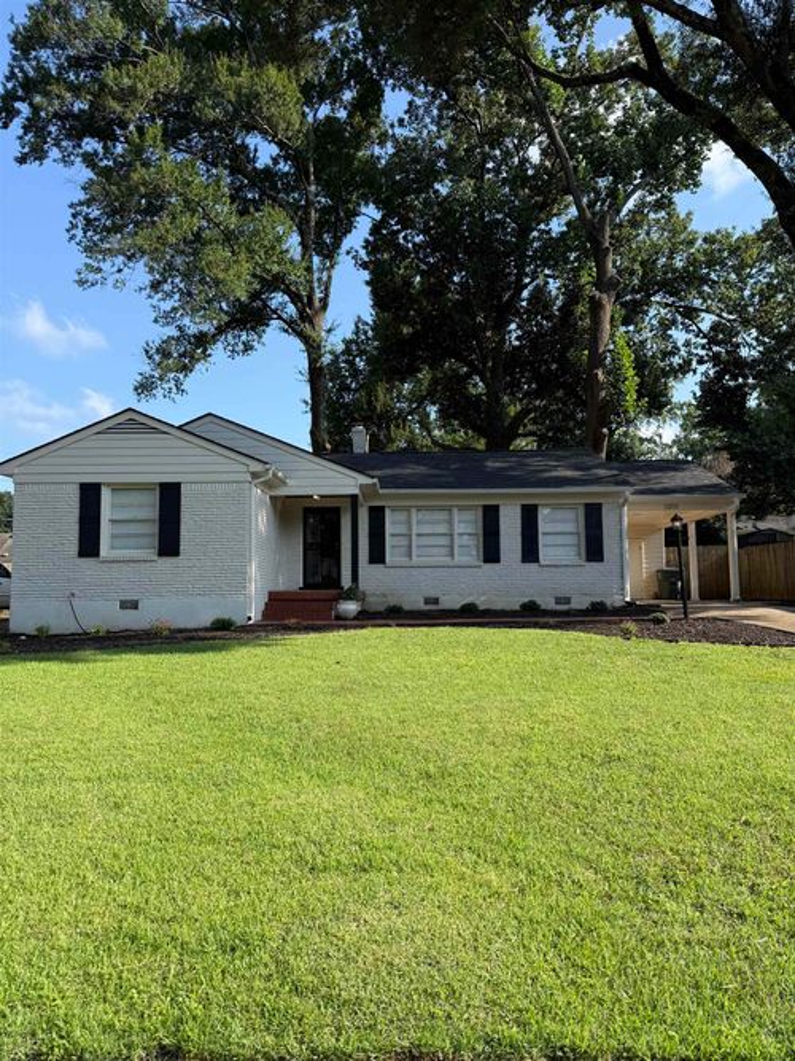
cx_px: 398
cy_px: 530
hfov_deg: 56.8
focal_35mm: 24
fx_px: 735
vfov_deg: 71.6
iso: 80
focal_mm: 6.76
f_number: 1.78
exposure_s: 1/1812
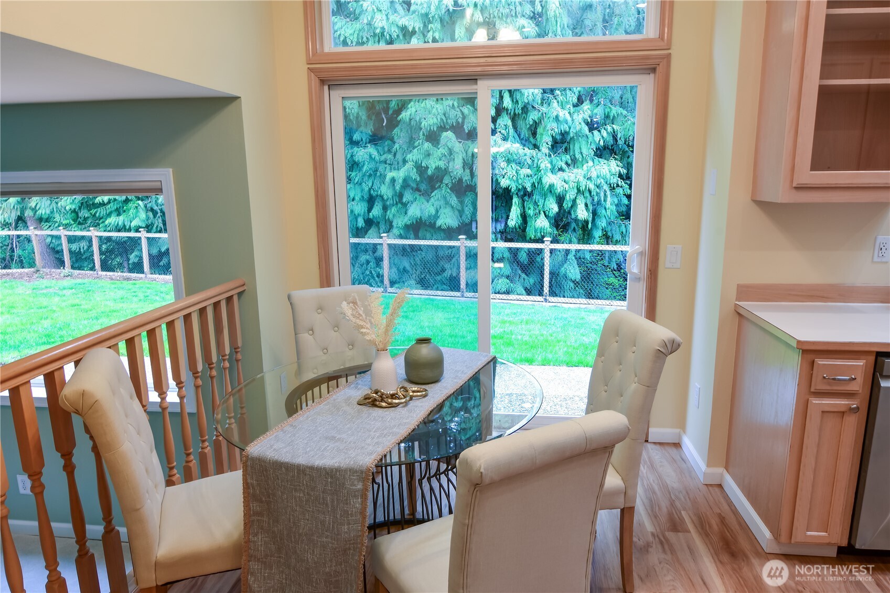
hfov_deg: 77.3
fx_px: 556
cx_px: 445
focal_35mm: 22
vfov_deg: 56.1
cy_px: 296
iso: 125
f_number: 13
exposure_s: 1/2
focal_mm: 15
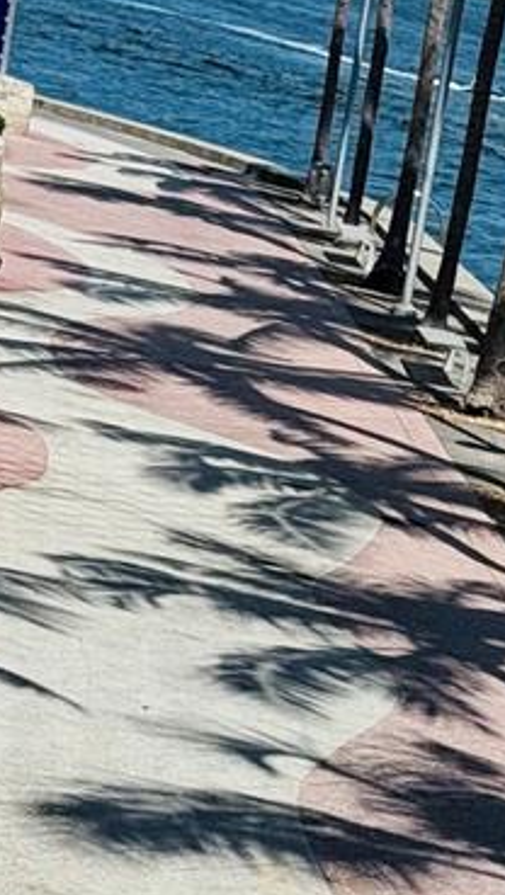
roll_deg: -11.6
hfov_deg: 7.0
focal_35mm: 170
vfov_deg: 12.4
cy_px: 1055
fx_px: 4040
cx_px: 884
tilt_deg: -13.3
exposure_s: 1/9009
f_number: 1.78
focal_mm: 6.76
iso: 80
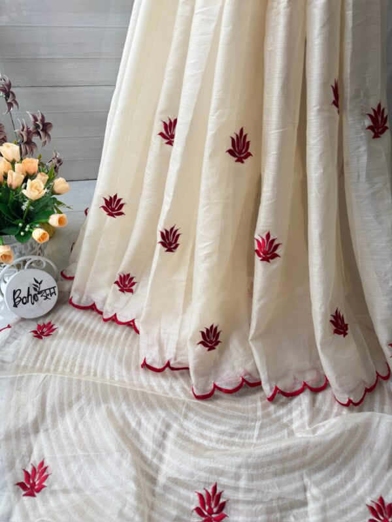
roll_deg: -2.4
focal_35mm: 24
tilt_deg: -37.0
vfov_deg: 71.6
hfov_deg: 56.8
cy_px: 261
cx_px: 196
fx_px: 362
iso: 80
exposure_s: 1/383
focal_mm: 6.76
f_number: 1.78
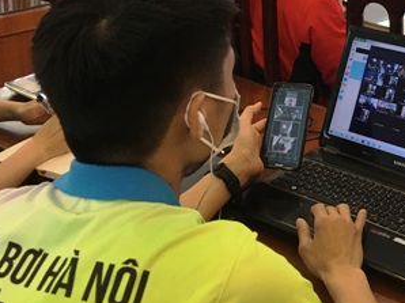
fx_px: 760
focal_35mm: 65
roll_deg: -1.1
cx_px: 335
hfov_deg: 29.1
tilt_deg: -10.8
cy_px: -34
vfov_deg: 21.4
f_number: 2.2
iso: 50
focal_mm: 4.15
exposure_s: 1/33
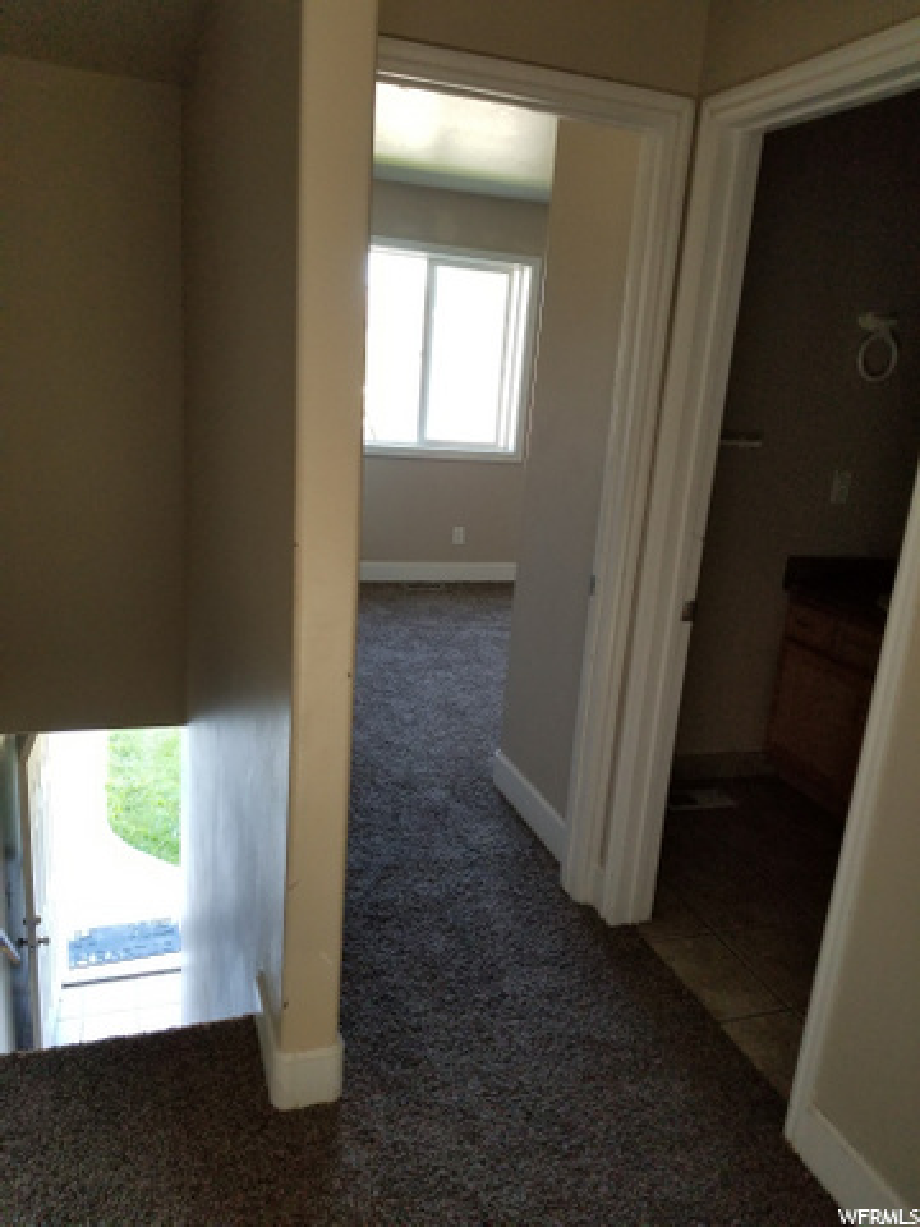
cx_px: 460
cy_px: 614
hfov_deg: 53.1
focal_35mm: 26
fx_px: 921
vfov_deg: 67.3
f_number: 1.7
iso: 250
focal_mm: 4.25
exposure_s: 1/120
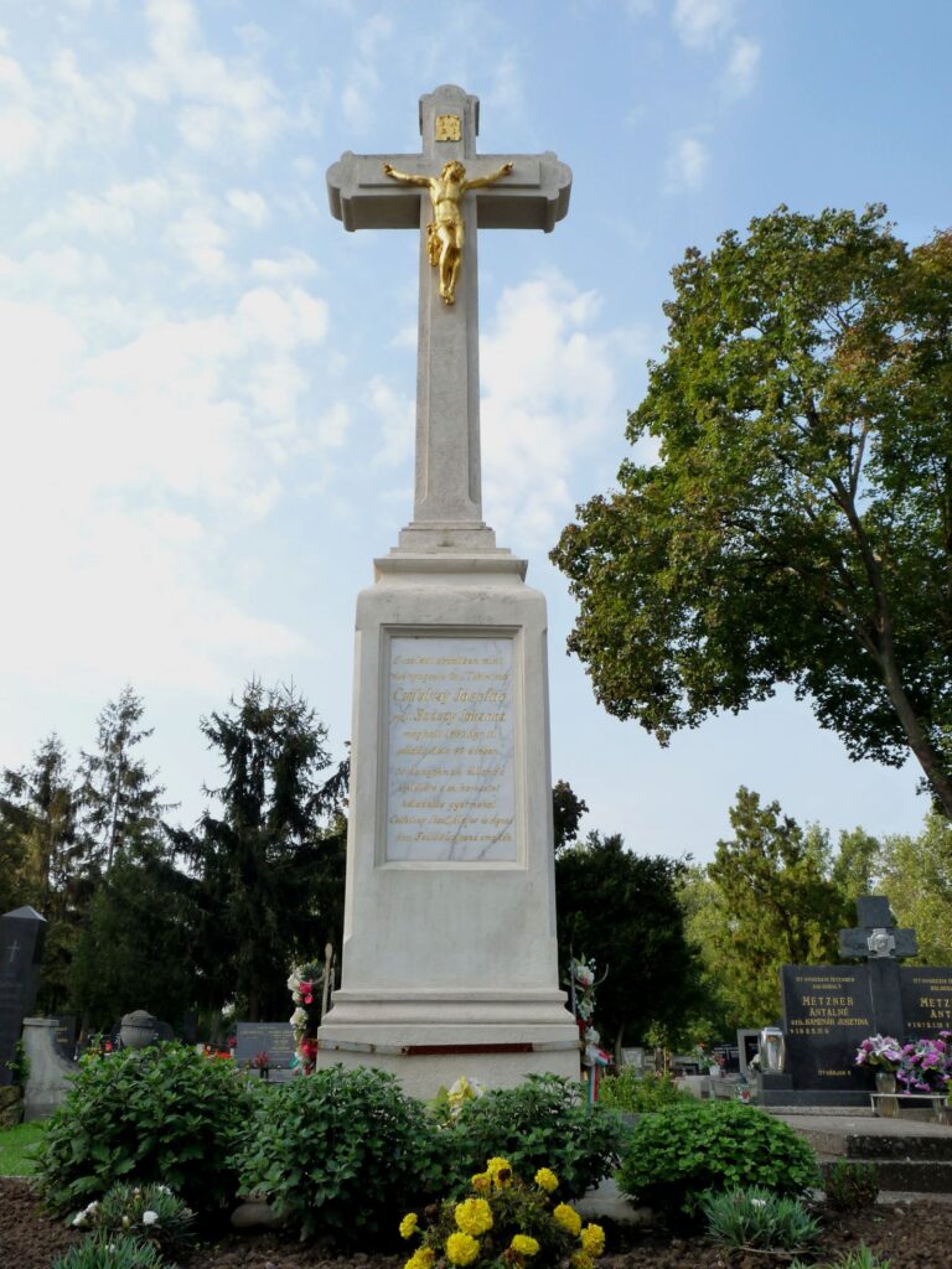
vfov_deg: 60.0
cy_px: 634
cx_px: 476
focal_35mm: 30
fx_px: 1100
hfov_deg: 46.8
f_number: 5
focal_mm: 5.4
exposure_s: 1/200
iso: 160
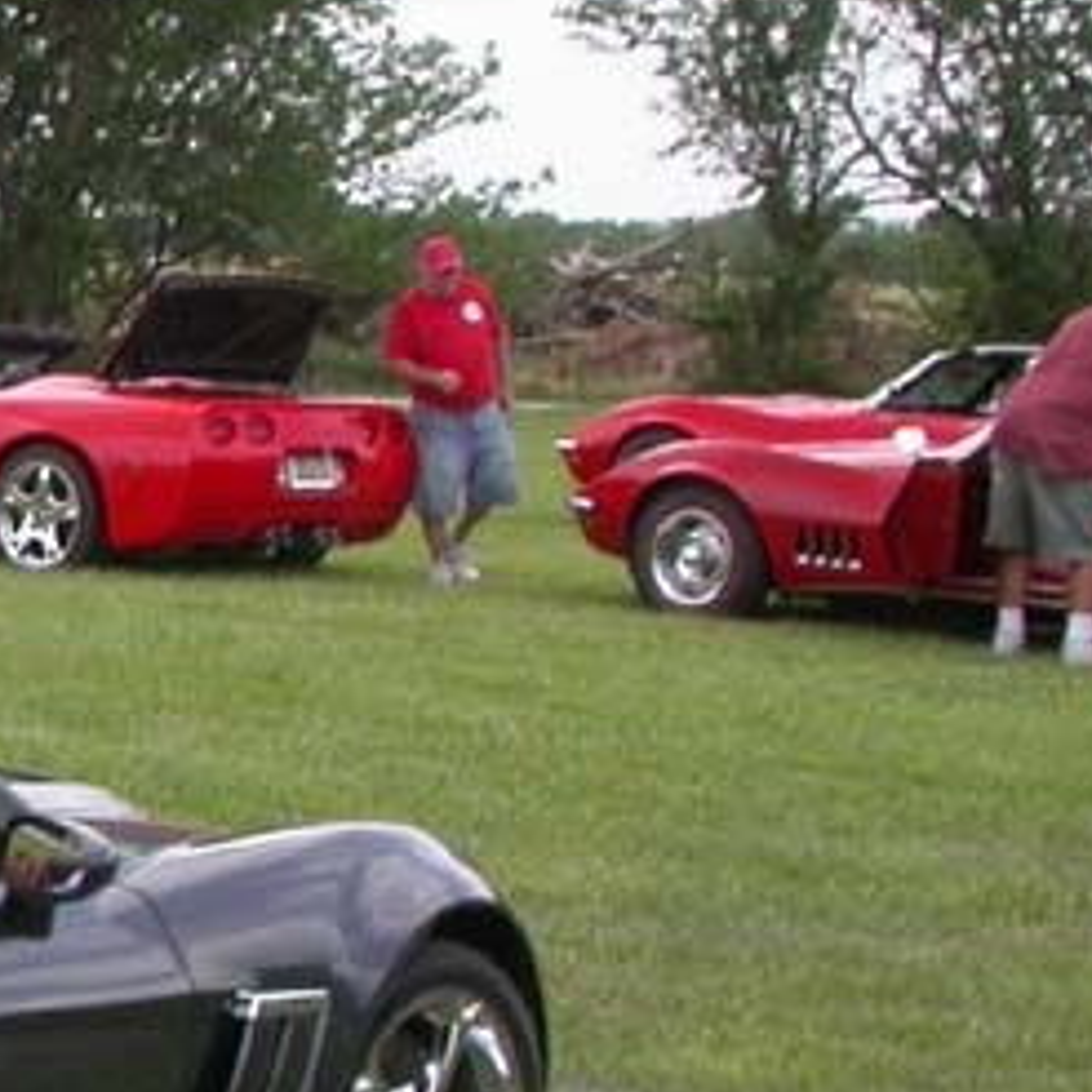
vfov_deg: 12.4
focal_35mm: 140
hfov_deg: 11.5
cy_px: 928
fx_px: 4997
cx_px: -906
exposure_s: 1/220
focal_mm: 7.85
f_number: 6
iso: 100
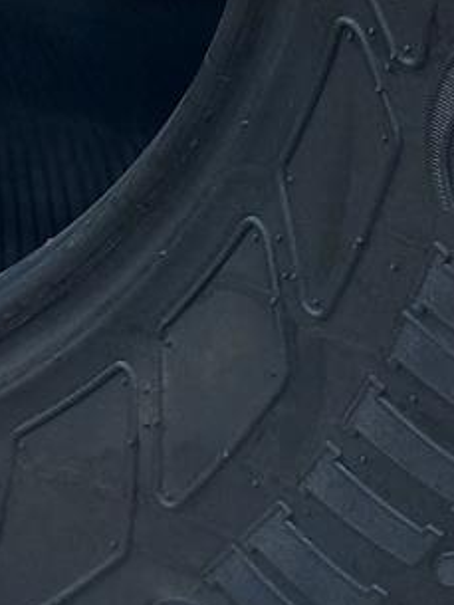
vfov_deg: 19.4
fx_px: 1468
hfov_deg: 15.9
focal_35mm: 84
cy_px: -369
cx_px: 708
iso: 64
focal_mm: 4.65
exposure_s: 1/50
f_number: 1.8
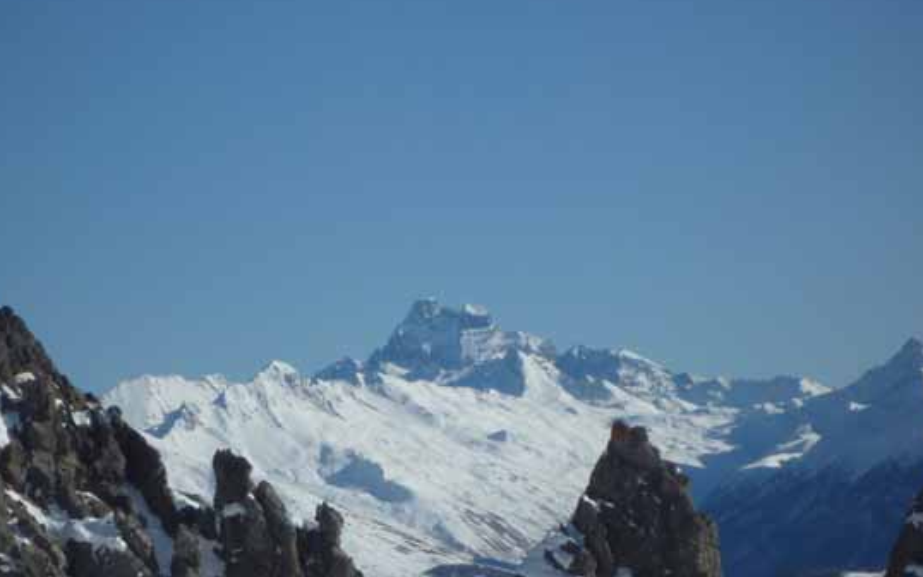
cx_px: 446
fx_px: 4954
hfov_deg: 10.6
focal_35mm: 197
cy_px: 489
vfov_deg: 6.6
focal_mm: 22
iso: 80
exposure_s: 1/640
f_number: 6.3
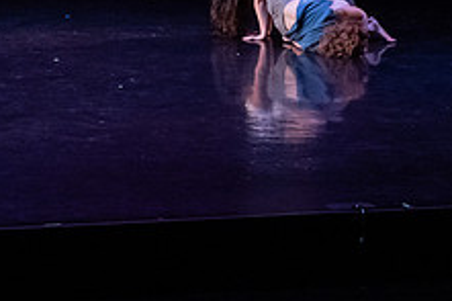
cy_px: -179
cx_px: -132
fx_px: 2020
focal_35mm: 161
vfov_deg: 8.3
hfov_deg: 12.4
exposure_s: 1/400
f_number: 4
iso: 4000
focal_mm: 48
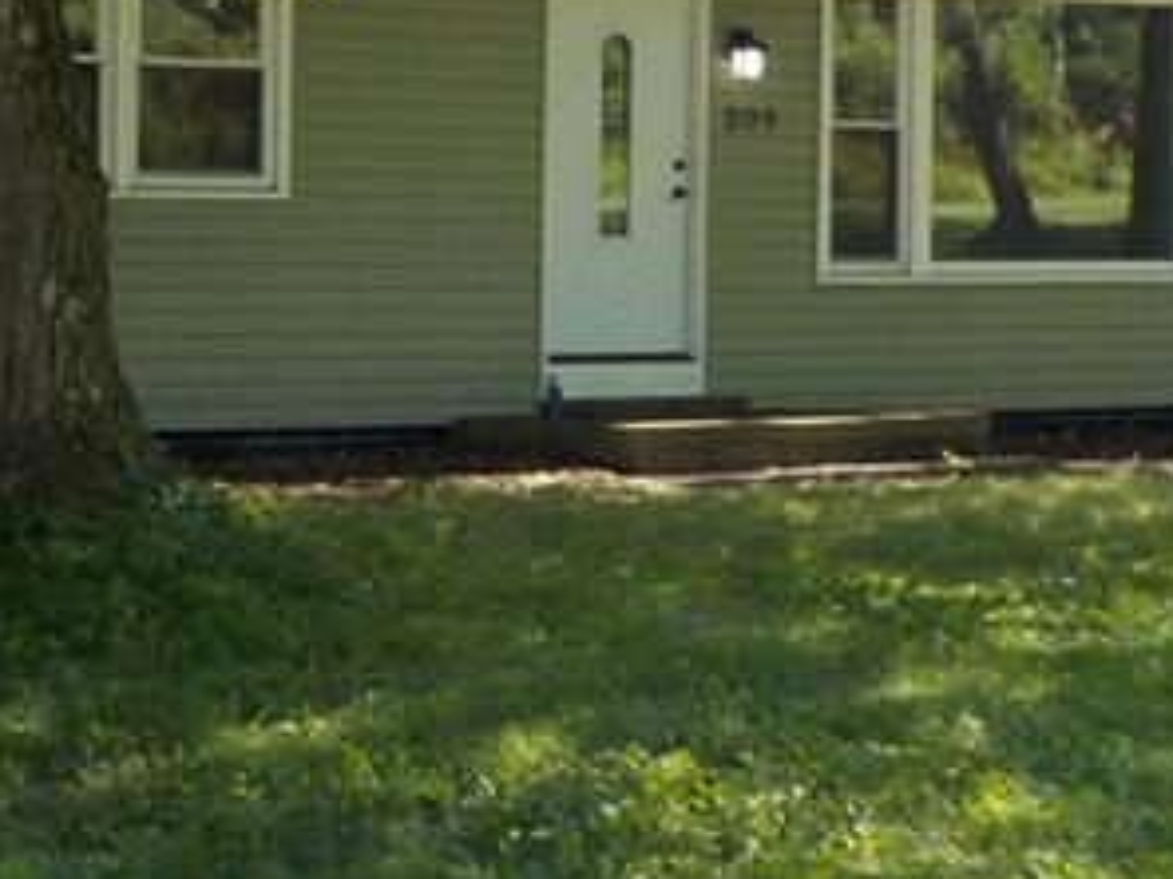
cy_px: 214
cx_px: 309
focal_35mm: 81
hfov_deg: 23.9
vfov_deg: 18.1
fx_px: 2745
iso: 125
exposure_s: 1/200
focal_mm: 4.1
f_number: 3.3
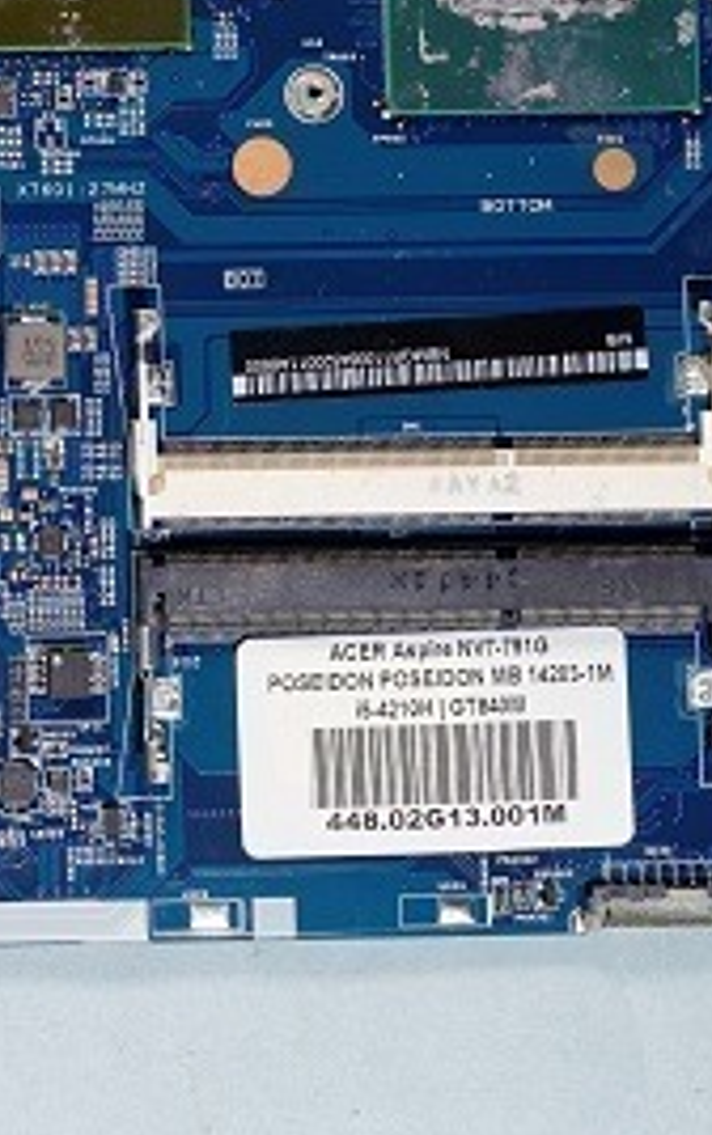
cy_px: 233
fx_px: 2912
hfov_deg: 13.3
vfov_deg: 21.8
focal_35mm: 94
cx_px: -271
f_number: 8
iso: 100
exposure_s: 1/6
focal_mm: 22
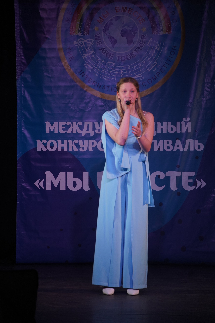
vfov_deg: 10.3
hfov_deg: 6.9
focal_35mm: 199
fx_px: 1783
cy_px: 162
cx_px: 108
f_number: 5.6
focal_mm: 199
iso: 1600
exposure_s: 1/250
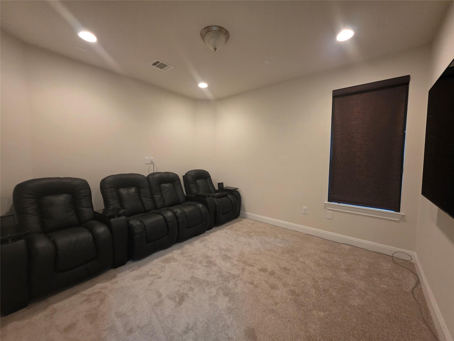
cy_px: 170
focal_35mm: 13
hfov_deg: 106.2
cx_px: 227
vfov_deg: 89.9
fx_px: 170
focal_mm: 2.2
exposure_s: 1/60
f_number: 1.9
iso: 500
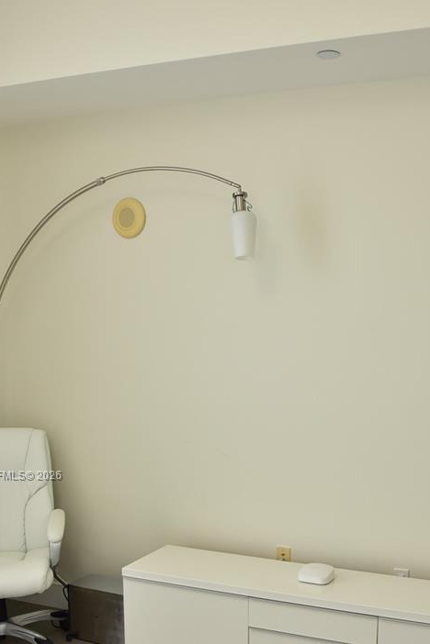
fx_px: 735
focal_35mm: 41
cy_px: 476
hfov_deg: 32.4
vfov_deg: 45.9
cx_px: 282
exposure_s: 1/100
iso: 800
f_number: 4
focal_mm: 24
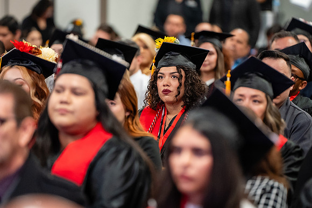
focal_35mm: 229
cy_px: 99
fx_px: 1984
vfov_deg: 6.0
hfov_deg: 9.0
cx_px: 158
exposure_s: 1/160
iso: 2500
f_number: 2.8
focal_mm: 180
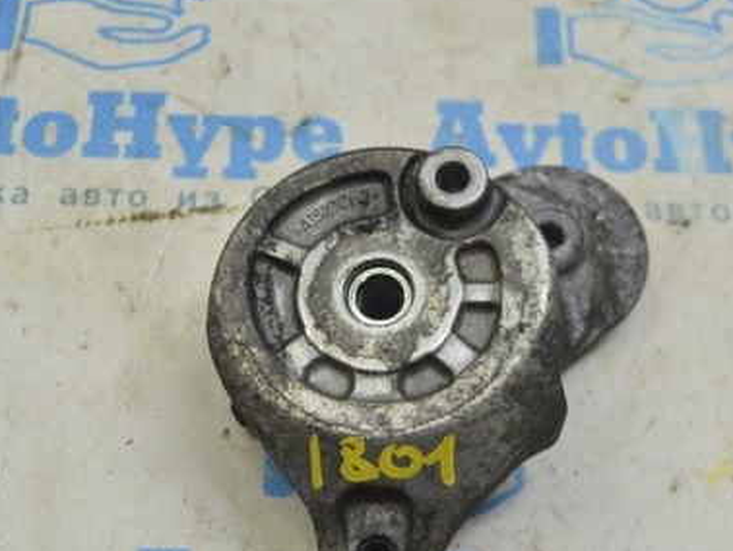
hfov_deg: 29.4
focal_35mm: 66
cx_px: 335
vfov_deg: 22.3
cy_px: 306
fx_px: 1394
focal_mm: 27
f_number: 5.6
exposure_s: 1/40
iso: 400
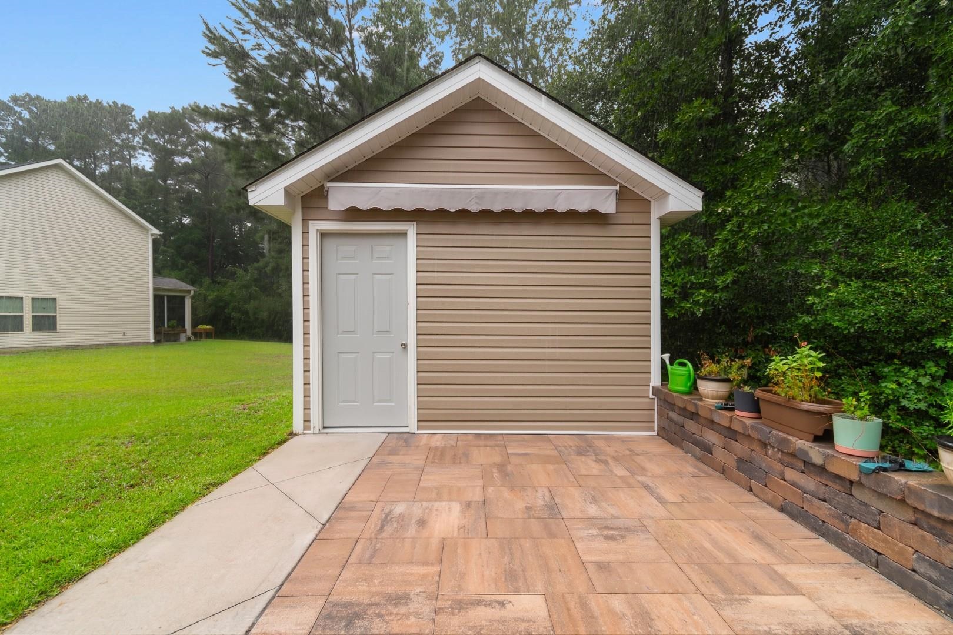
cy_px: 318
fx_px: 397
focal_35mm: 15
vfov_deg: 77.3
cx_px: 476
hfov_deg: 100.4
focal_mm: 10
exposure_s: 1/80
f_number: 4.5
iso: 100
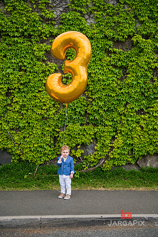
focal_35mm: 52
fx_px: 343
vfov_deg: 38.2
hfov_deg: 25.9
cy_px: 118
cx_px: 79
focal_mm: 52
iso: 200
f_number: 4.5
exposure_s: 1/640
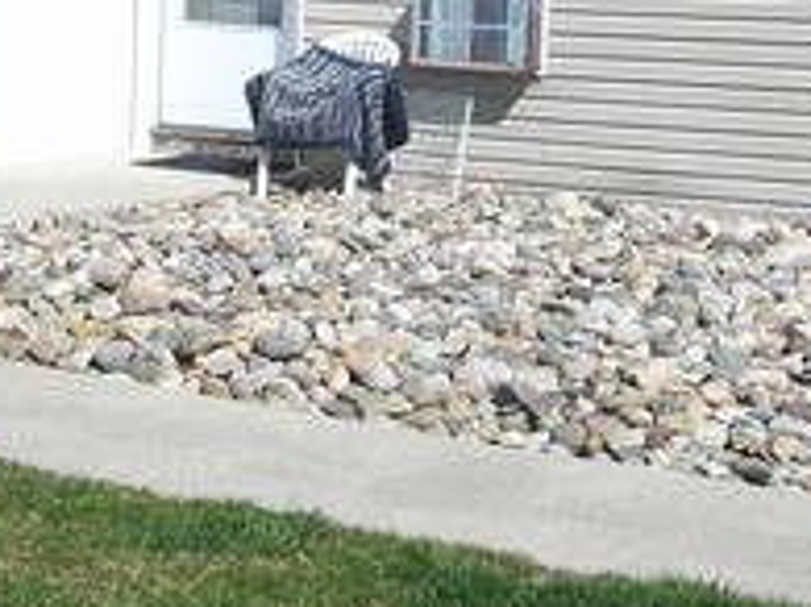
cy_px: -67
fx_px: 2693
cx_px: 341
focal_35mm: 115
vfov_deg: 12.6
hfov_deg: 17.1
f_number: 5.6
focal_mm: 6.3
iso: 80
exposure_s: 1/500
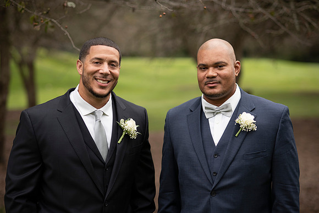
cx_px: 160
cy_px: 106
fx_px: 753
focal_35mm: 85
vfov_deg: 16.1
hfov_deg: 23.9
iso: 125
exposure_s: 1/800
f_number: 2.2
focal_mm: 85
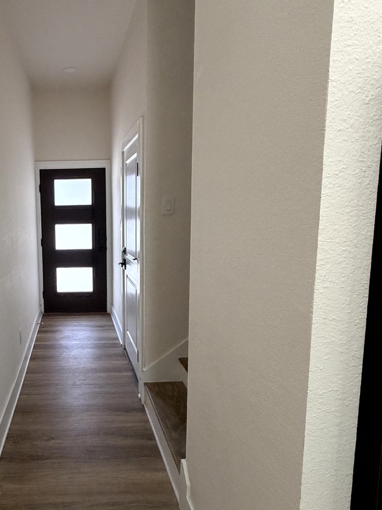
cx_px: 73
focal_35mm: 23
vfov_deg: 73.9
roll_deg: +1.4
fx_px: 339
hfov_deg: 54.6
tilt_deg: -6.2
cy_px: 254
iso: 320
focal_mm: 2.22
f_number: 2.2
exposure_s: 1/120
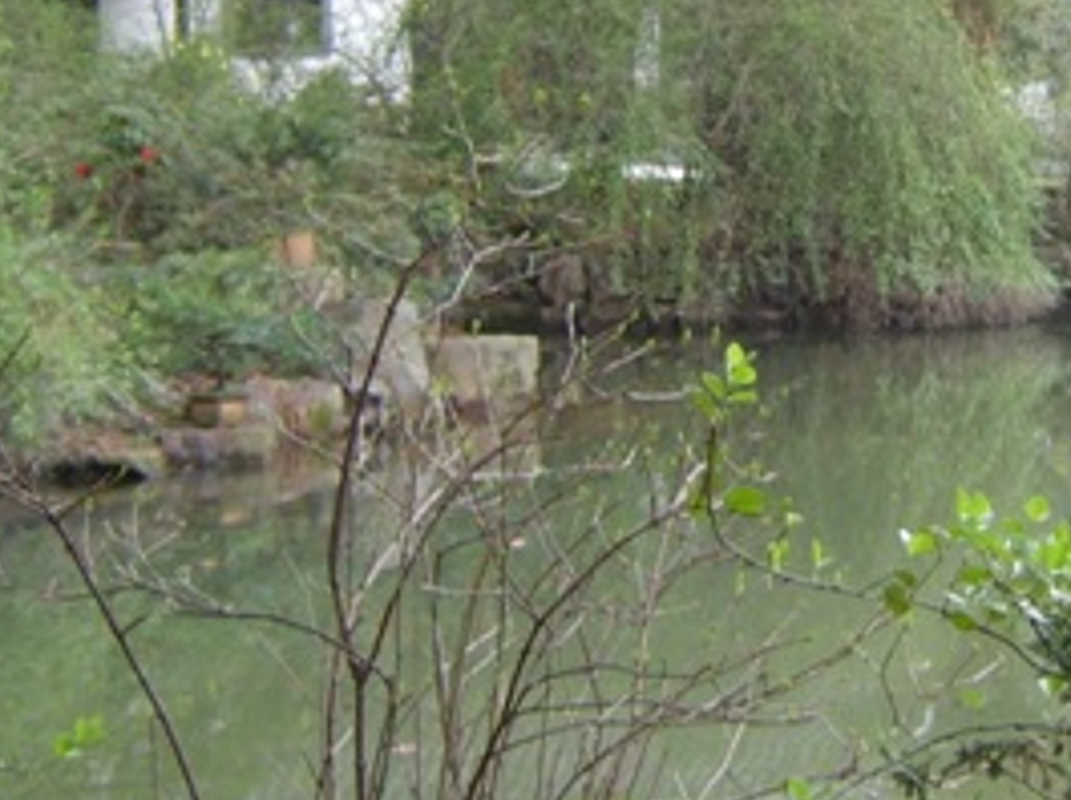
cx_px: 788
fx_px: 2317
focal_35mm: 75
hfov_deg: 25.7
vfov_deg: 19.4
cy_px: 174
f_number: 2.7
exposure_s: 1/30
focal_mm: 8.13
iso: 100
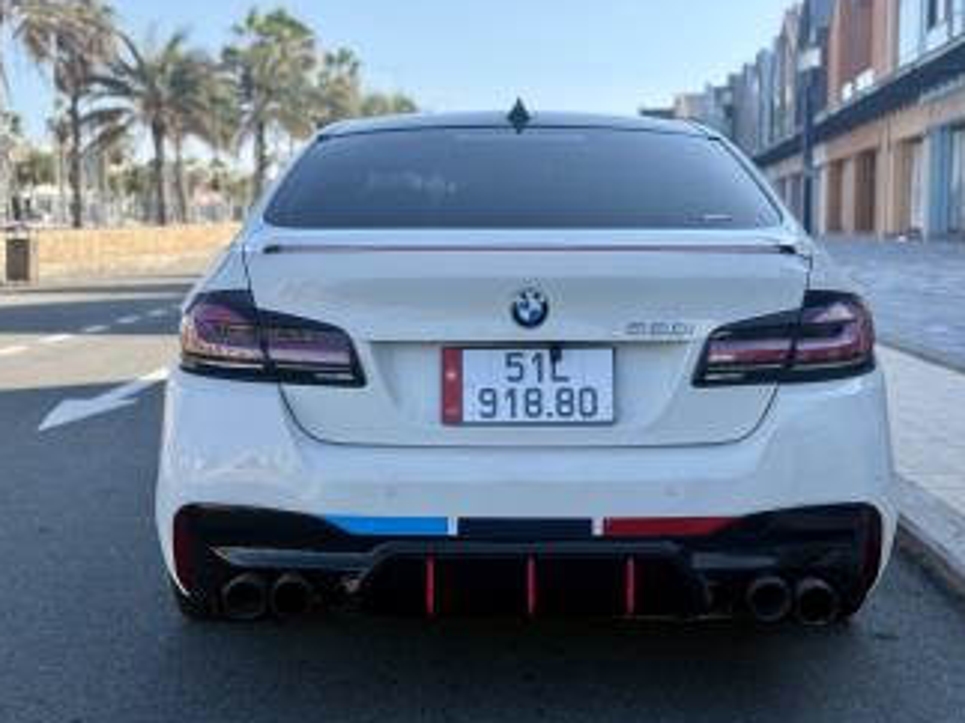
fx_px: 1449
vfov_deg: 28.0
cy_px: 359
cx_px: 514
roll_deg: -0.2
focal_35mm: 52
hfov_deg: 36.8
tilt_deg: -5.1
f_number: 1.78
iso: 64
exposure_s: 1/1484
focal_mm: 6.76
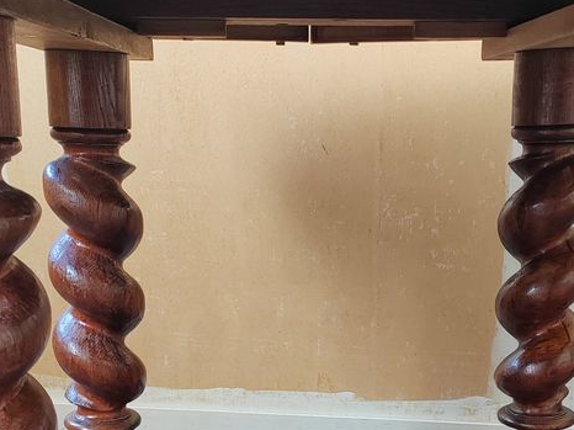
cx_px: 303
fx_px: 961
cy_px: 455
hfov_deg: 33.2
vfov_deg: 23.8
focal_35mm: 58
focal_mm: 5.52
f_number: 1.9
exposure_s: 1/50
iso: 859
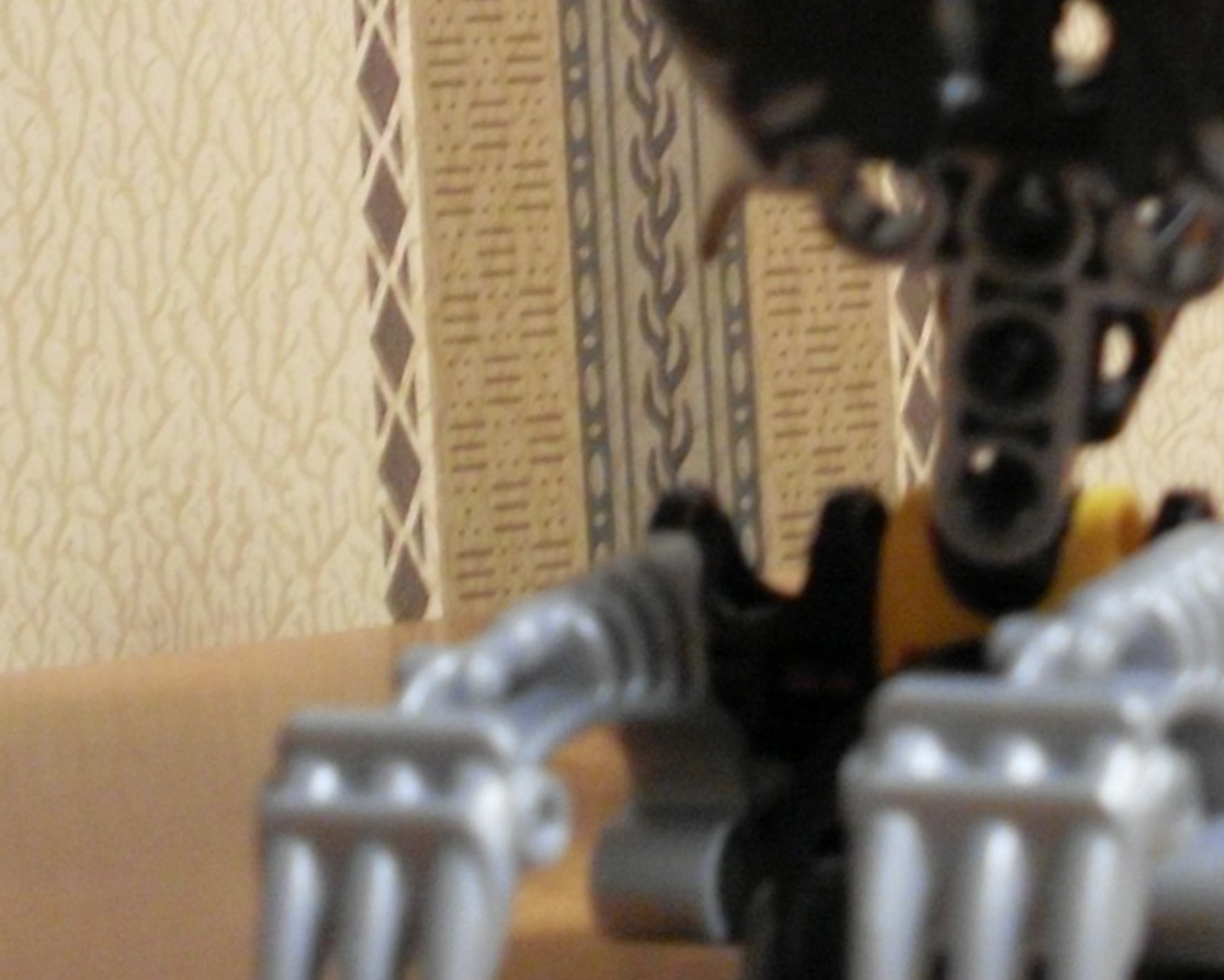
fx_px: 3153
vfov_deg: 17.3
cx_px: 983
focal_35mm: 87
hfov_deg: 21.7
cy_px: 17
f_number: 2.8
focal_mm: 6.3
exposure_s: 1/10
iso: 400
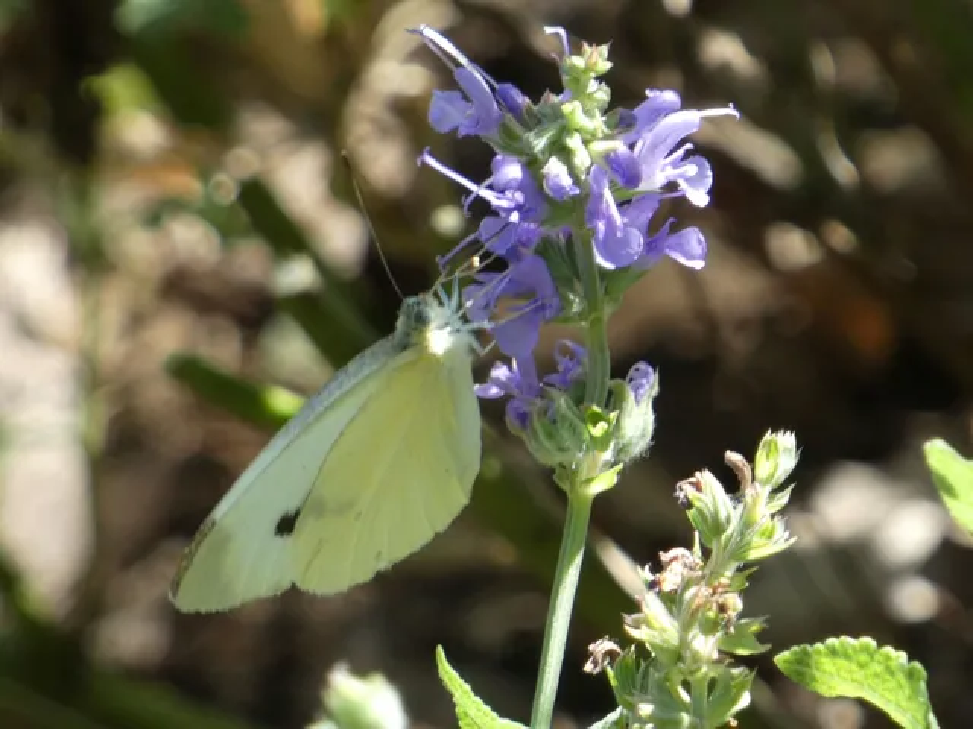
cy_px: 364
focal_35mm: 549
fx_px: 15432
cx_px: 486
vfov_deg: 2.7
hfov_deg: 3.6
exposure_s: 1/100
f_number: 5.6
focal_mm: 98.3
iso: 160
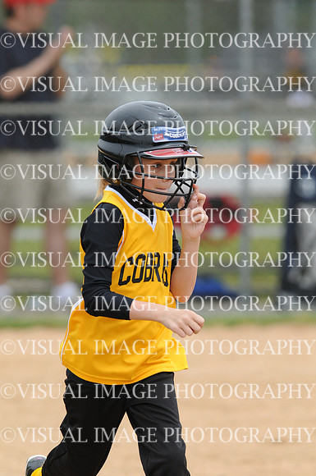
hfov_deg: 3.0
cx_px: 158
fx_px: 5942
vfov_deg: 4.6
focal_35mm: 450
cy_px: 238
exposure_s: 1/3200
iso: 640
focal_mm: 300
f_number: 4.5
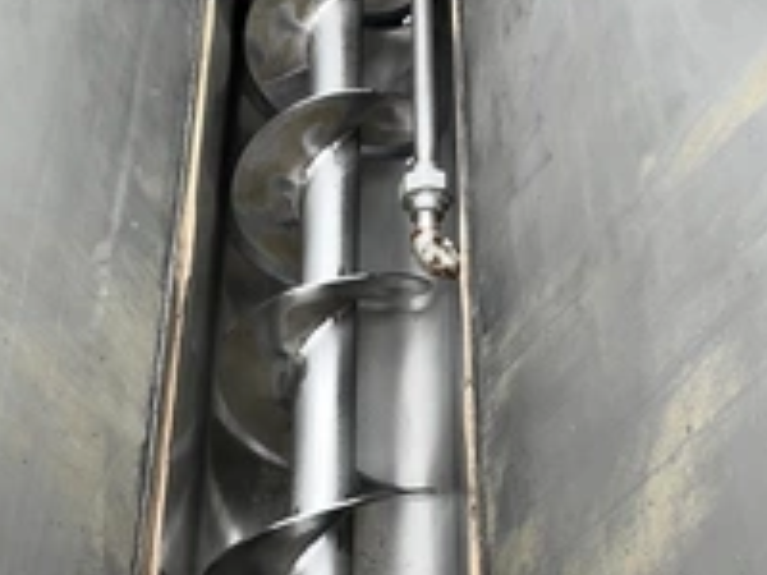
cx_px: 318
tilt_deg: -61.0
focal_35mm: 52
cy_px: 303
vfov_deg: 28.0
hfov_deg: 36.7
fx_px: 1152
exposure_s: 1/657
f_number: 1.6
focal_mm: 5.1
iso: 32
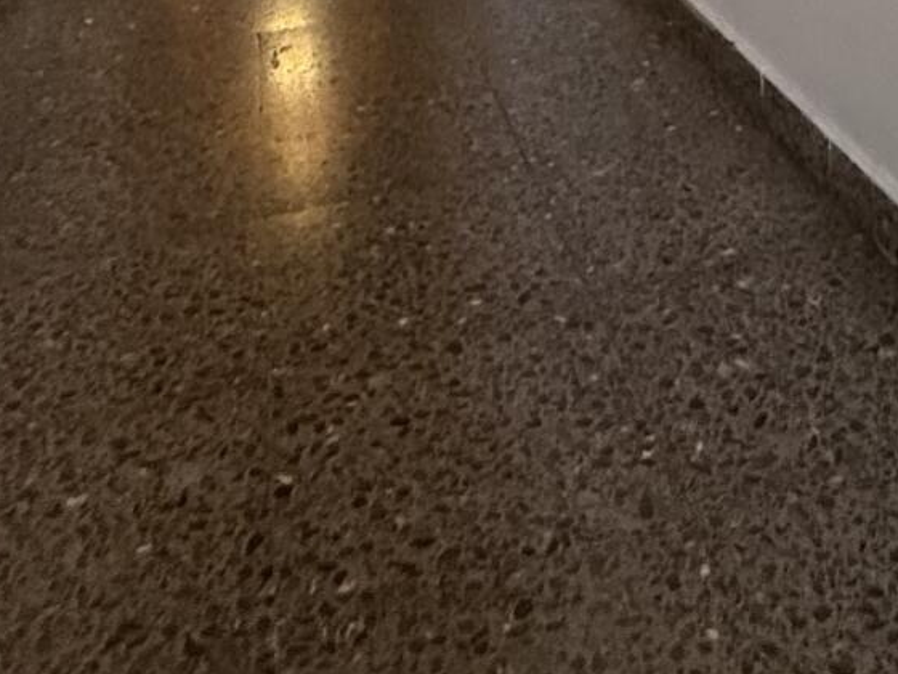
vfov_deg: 21.1
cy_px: -494
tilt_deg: +2.0
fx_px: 1297
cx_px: 685
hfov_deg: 37.2
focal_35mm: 50
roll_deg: +2.8
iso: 640
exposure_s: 1/100
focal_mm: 2.22
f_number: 2.2
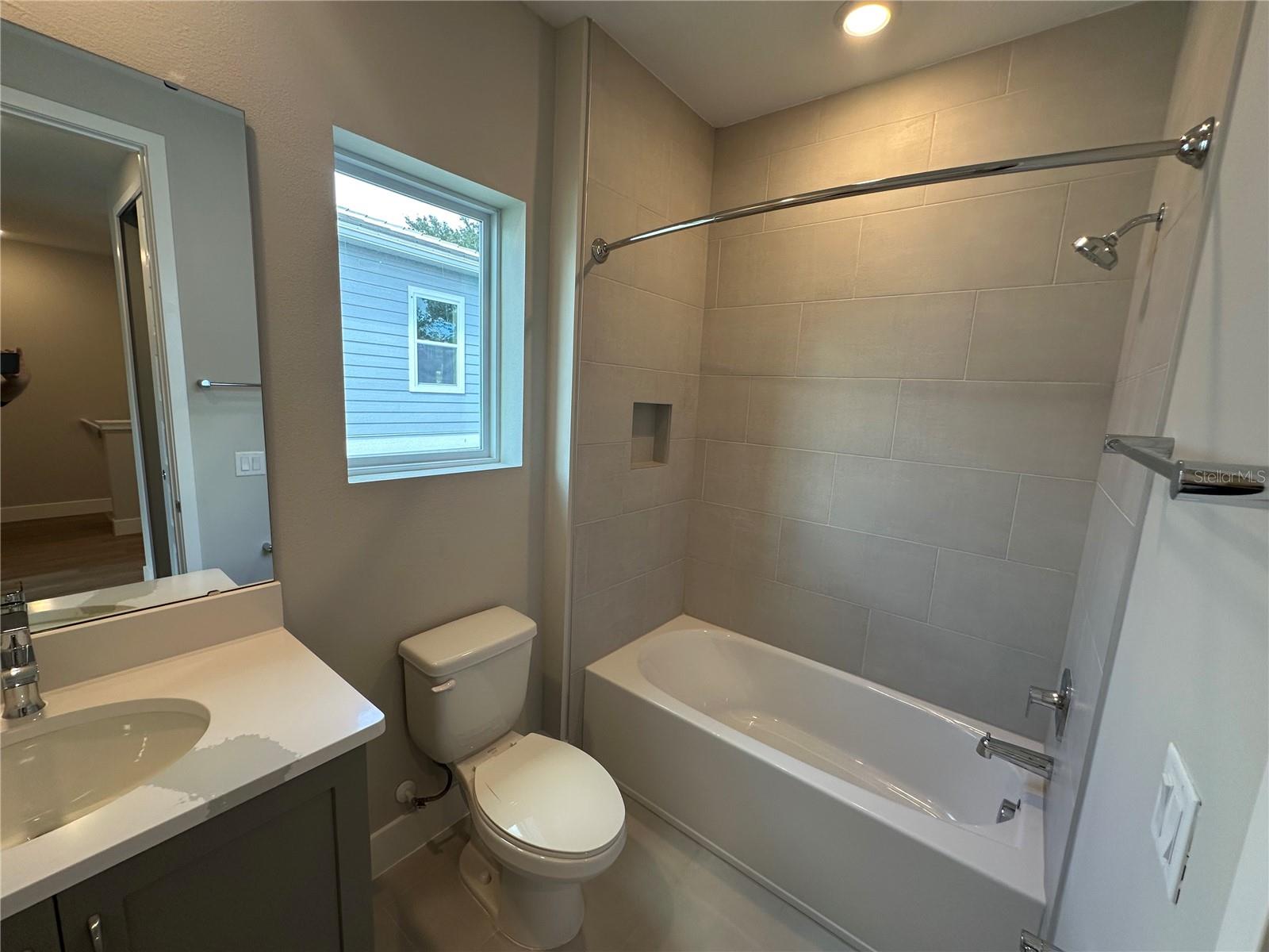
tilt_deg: -8.6
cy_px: 476
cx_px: 634
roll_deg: -3.0
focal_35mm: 14
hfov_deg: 102.1
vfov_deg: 85.7
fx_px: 513
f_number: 2.2
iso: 80
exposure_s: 1/120
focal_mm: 2.22
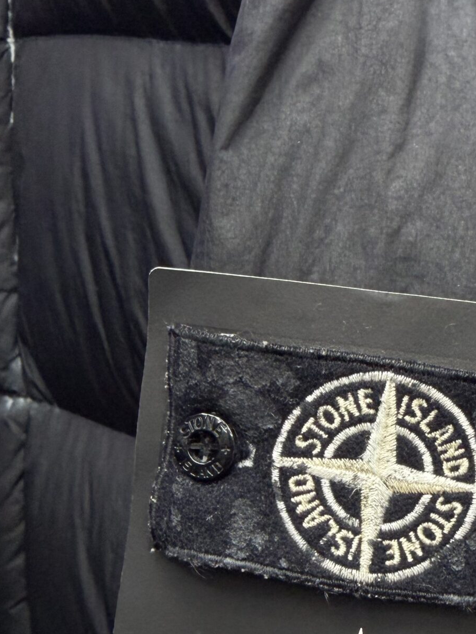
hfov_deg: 27.9
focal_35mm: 51
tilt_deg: -13.9
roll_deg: -0.4
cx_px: 385
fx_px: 935
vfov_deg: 37.0
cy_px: 433
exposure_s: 1/84
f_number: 2.2
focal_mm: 2.22
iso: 160
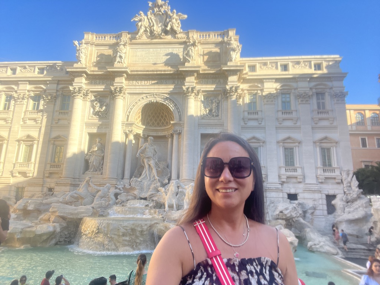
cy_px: 142
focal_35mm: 23
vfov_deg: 58.9
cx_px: 190
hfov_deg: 73.9
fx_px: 252
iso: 32
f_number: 2.2
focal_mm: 2.71
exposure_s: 1/196
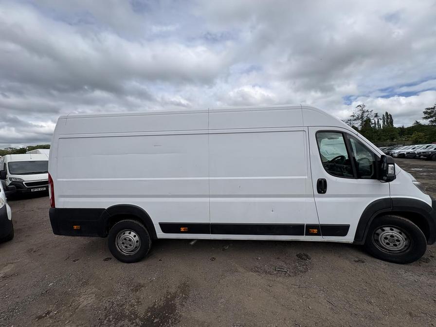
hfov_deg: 102.1
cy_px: 164
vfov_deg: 85.7
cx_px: 218
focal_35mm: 14
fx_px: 176
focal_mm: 2.22
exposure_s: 1/3106
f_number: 2.2
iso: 50
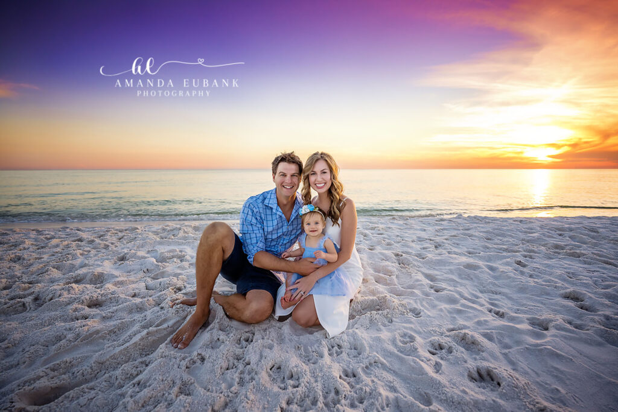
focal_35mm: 14
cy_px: 206
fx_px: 240
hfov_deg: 104.2
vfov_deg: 81.2
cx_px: 309
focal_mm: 14
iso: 400
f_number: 2.8
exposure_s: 1/1250
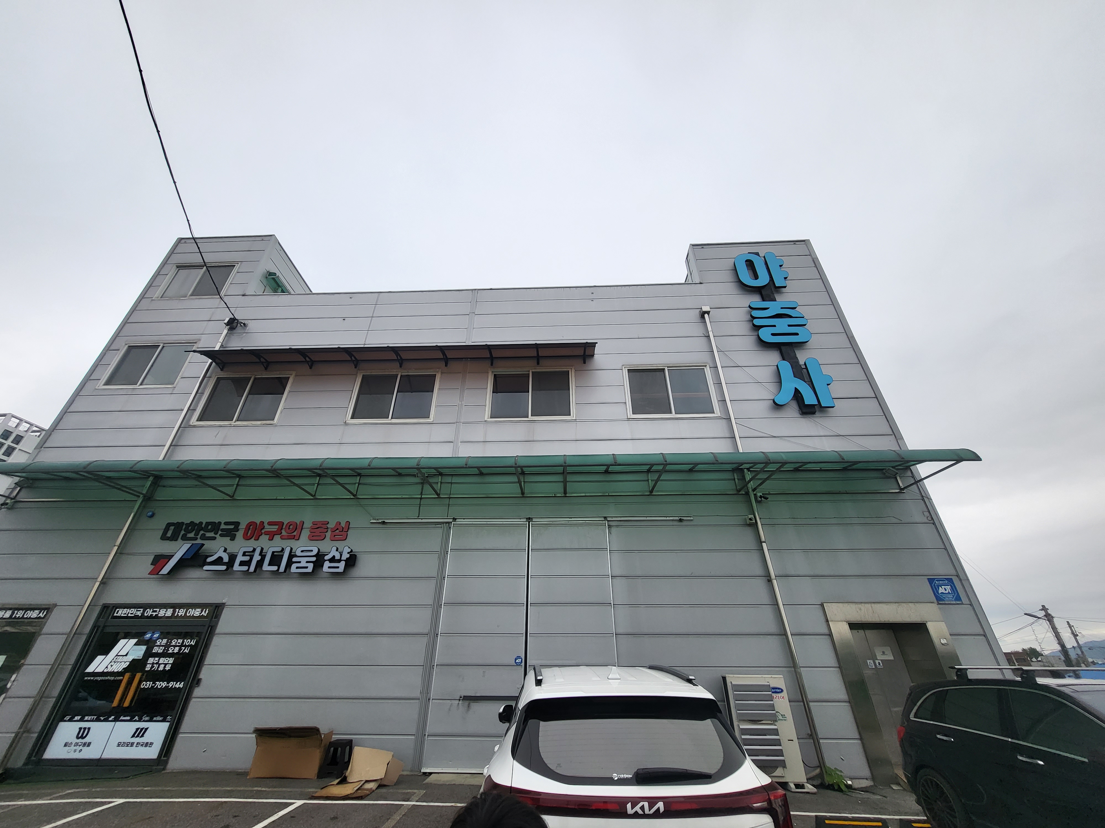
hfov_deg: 106.2
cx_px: 552
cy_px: 414
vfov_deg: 89.9
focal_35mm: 13
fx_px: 415
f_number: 2.2
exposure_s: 1/433
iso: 32
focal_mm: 1.74
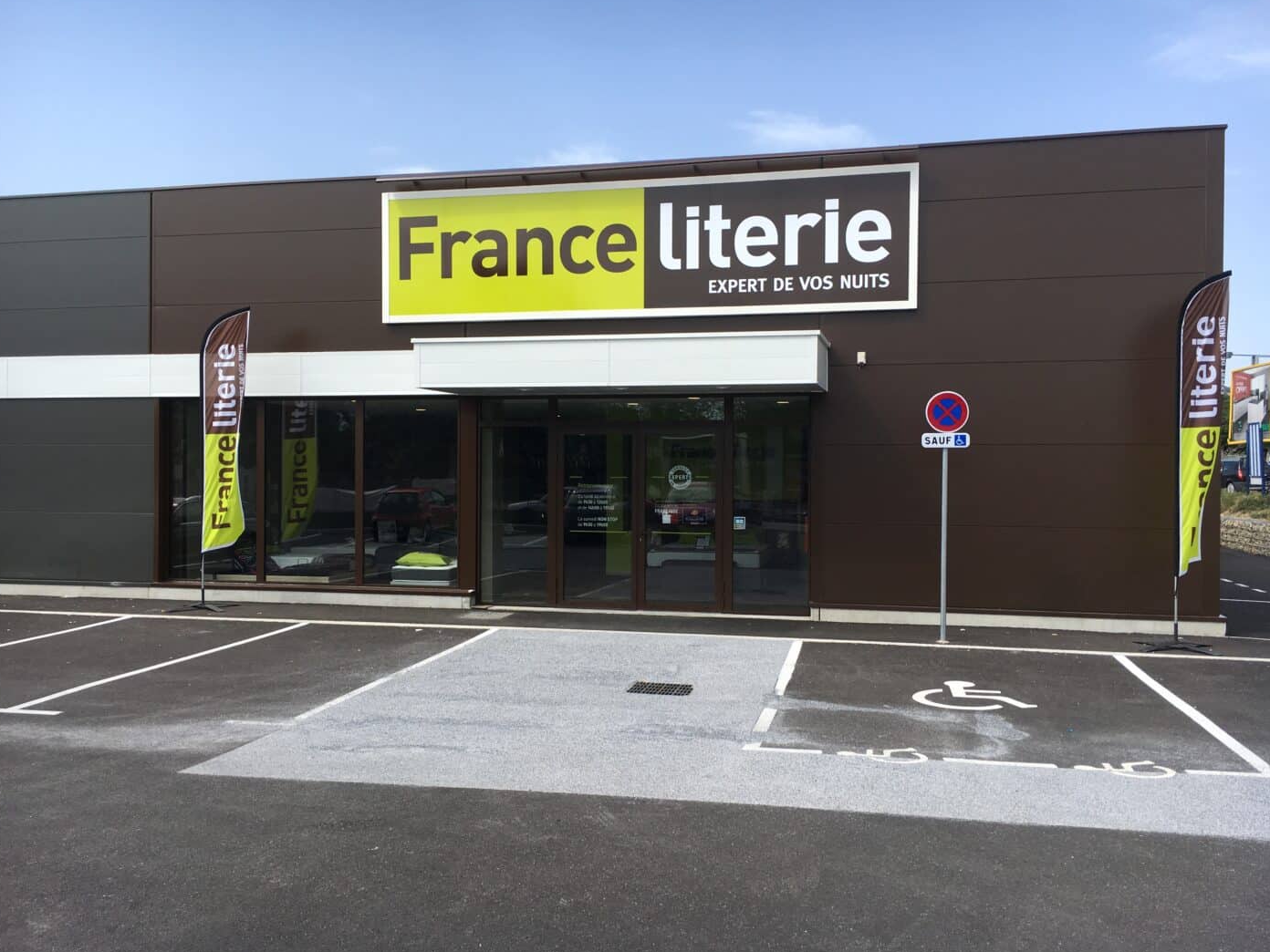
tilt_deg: -0.8
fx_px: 1101
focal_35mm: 30
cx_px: 629
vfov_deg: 46.8
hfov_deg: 60.0
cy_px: 480
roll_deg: -0.2
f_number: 2.2
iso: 25
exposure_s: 1/916
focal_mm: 4.15
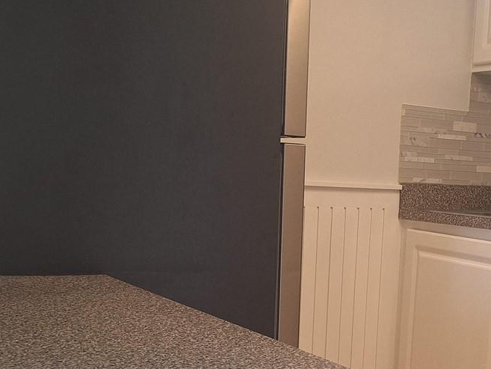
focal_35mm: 56
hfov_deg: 33.6
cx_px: 372
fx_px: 794
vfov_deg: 25.7
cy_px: 294
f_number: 1.8
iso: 80
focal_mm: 5.54
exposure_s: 1/40
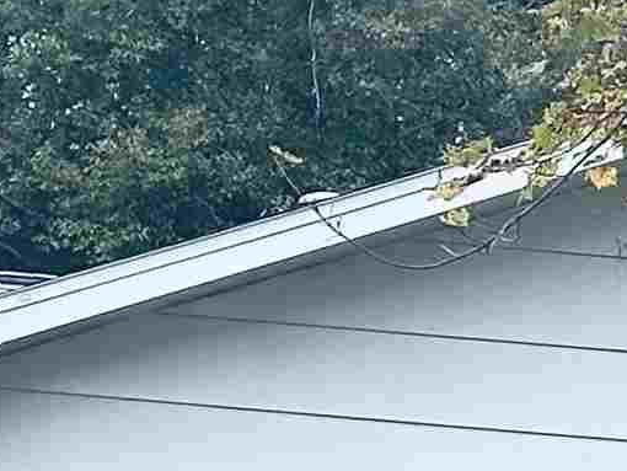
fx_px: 5237
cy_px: 1289
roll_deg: -2.2
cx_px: 975
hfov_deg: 6.7
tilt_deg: -0.1
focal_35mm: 289
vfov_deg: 4.9
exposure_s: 1/501
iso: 64
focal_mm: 6.86
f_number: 1.78
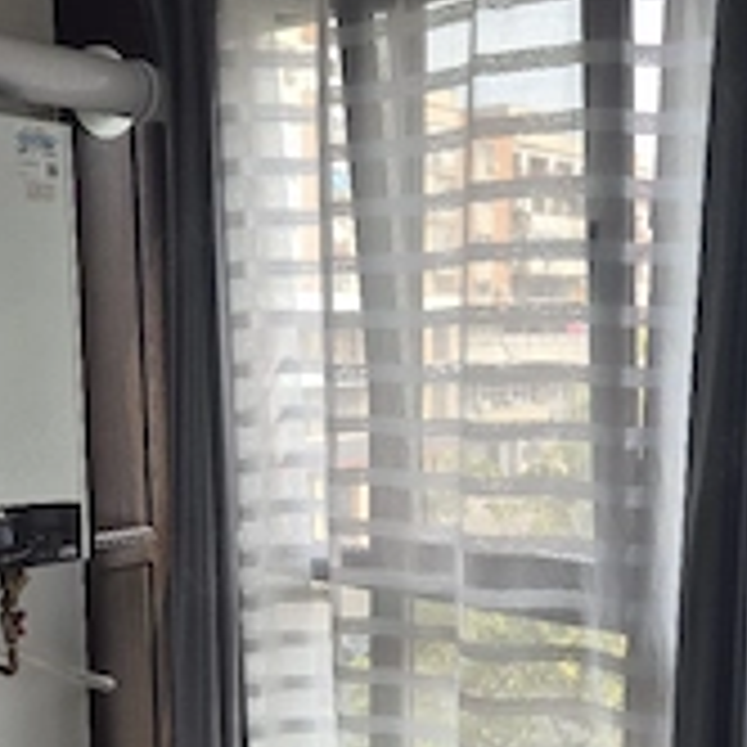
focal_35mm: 49
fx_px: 1196
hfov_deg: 34.7
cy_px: 567
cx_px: 378
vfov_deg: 33.9
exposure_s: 1/182
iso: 32
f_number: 1.8
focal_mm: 5.4
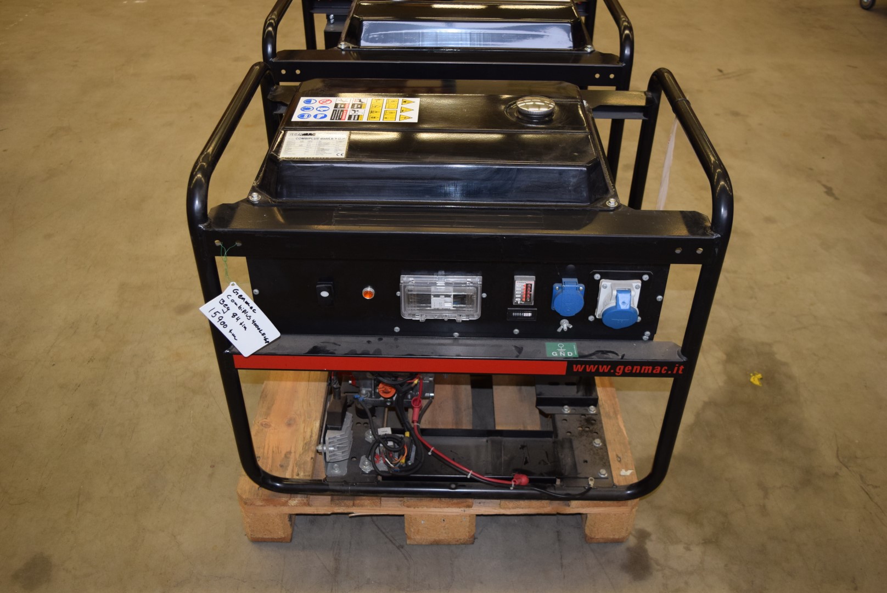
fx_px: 814
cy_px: 296
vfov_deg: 40.0
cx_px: 444
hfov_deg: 57.2
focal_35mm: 33
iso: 800
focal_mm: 22
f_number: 4.5
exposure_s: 1/80
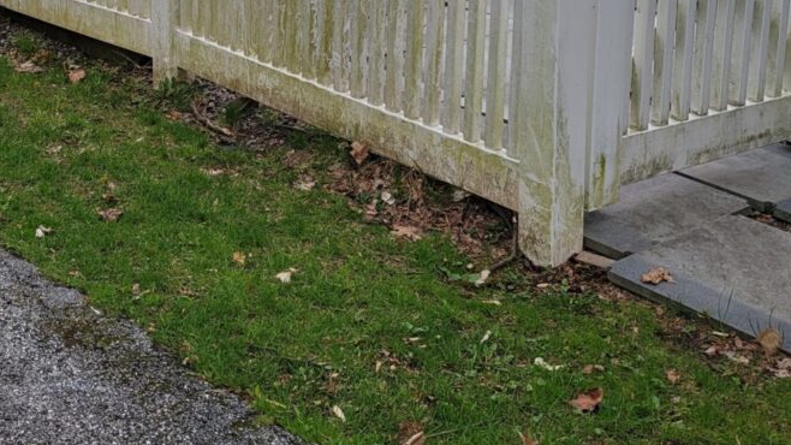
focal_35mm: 62
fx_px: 1300
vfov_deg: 19.1
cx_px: 198
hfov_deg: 33.2
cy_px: 44
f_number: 1.8
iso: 40
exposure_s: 1/232
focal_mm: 5.4
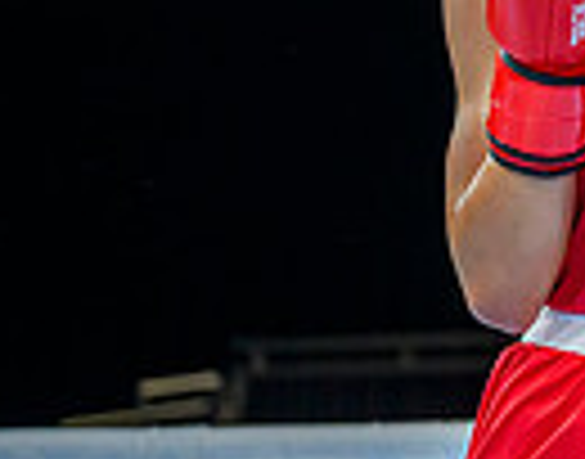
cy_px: 146
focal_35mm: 296
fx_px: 5087
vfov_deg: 5.2
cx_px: 1188
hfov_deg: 6.4
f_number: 3.2
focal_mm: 59
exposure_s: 1/1600
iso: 2500
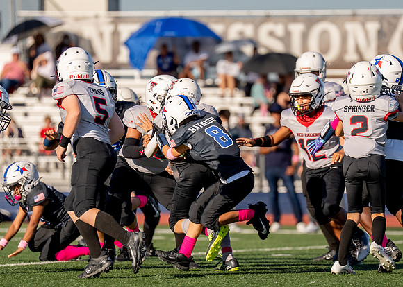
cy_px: 151
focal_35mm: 345
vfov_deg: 4.2
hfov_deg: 5.8
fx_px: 3945
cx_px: 235
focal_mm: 200
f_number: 2.8
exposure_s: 1/6400
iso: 250
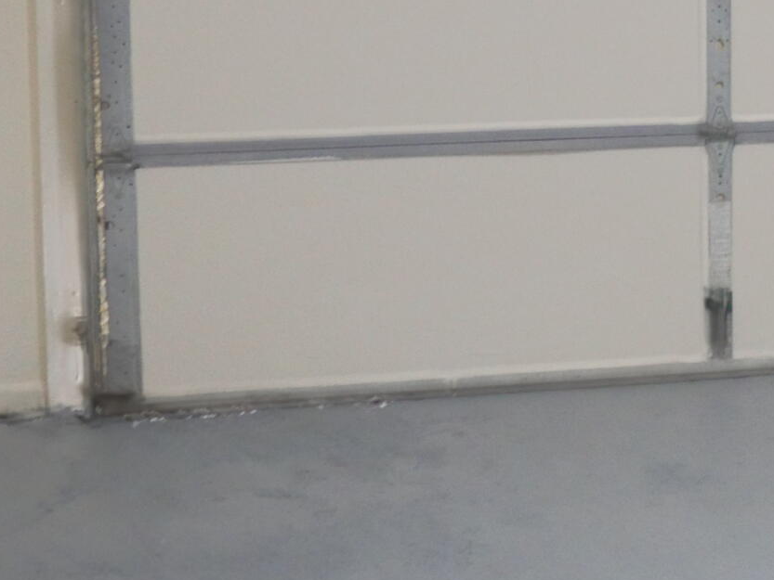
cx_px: 1043
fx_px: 2415
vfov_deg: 13.5
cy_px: 11
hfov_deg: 17.0
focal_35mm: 108
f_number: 3.6
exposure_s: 1/60
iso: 1600
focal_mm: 15
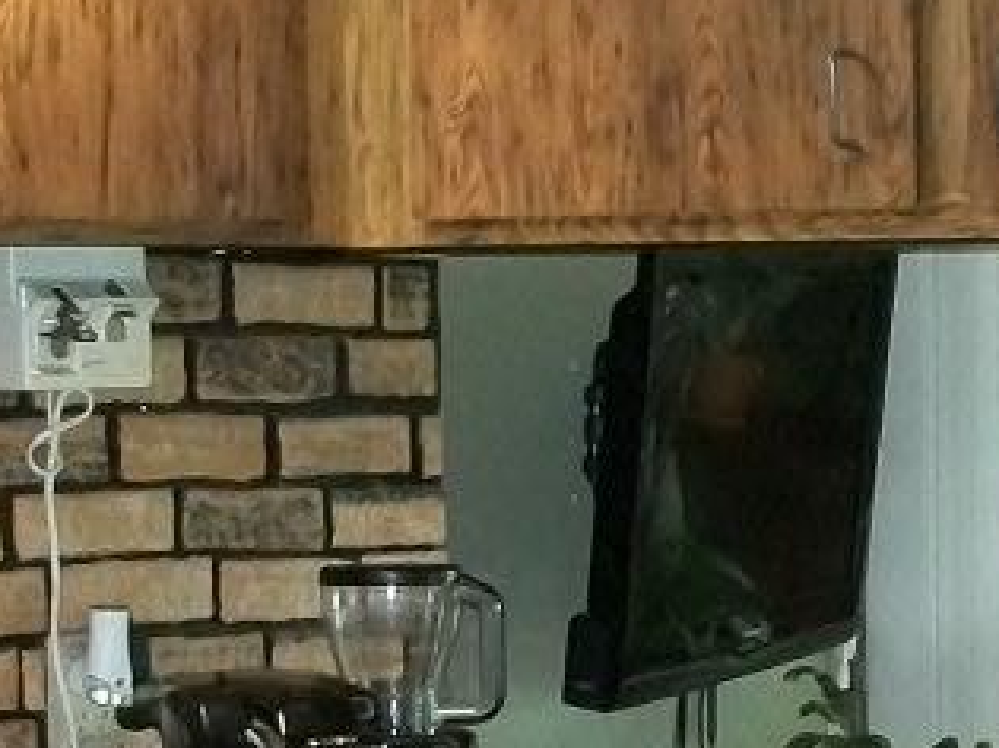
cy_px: 1027
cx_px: 1250
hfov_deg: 14.6
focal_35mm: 130
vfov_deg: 11.1
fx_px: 3750
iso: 240
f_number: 2.9
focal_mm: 5.7
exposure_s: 1/30
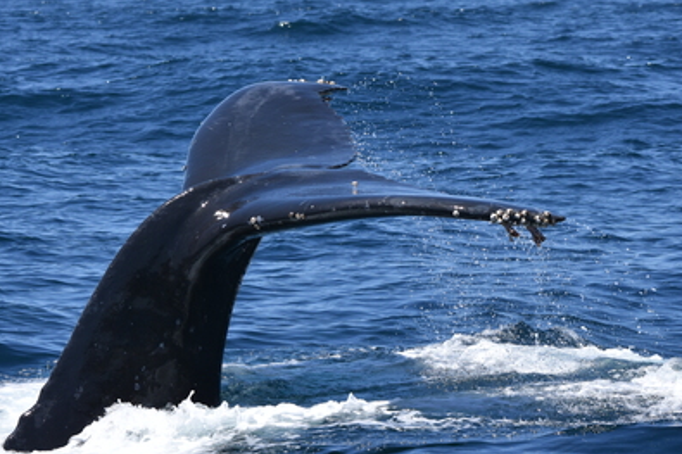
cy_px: 163
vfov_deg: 3.2
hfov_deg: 4.9
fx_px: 8048
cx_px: 323
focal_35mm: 425
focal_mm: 200
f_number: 8
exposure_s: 1/1000
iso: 360
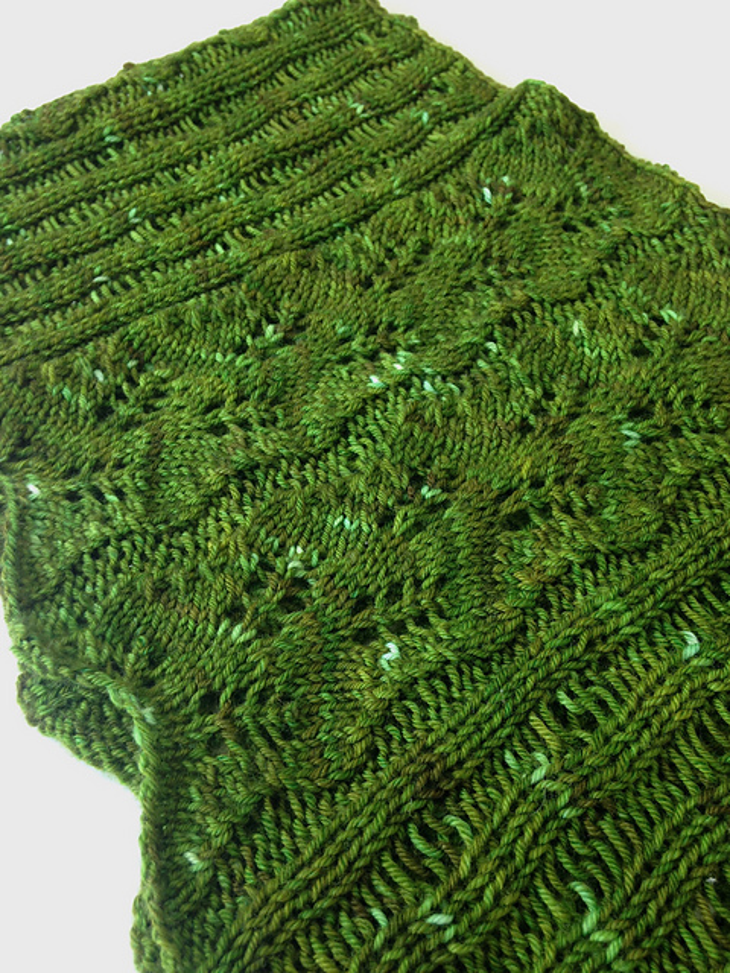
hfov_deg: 42.9
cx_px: 365
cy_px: 486
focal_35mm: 33
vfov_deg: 55.4
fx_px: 928
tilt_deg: -54.1
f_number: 2.4
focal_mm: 4.12
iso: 50
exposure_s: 1/20
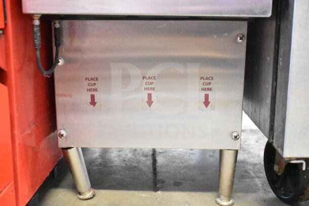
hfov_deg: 45.0
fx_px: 373
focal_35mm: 44
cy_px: 103
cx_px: 154
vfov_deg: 30.9
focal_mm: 29
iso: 14400
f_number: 4.2
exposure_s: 1/50
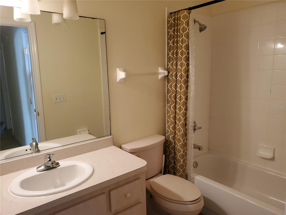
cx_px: 143
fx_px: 215
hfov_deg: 67.3
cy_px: 108
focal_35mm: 26
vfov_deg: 53.1
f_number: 1.5
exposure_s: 1/40
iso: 320
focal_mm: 4.3
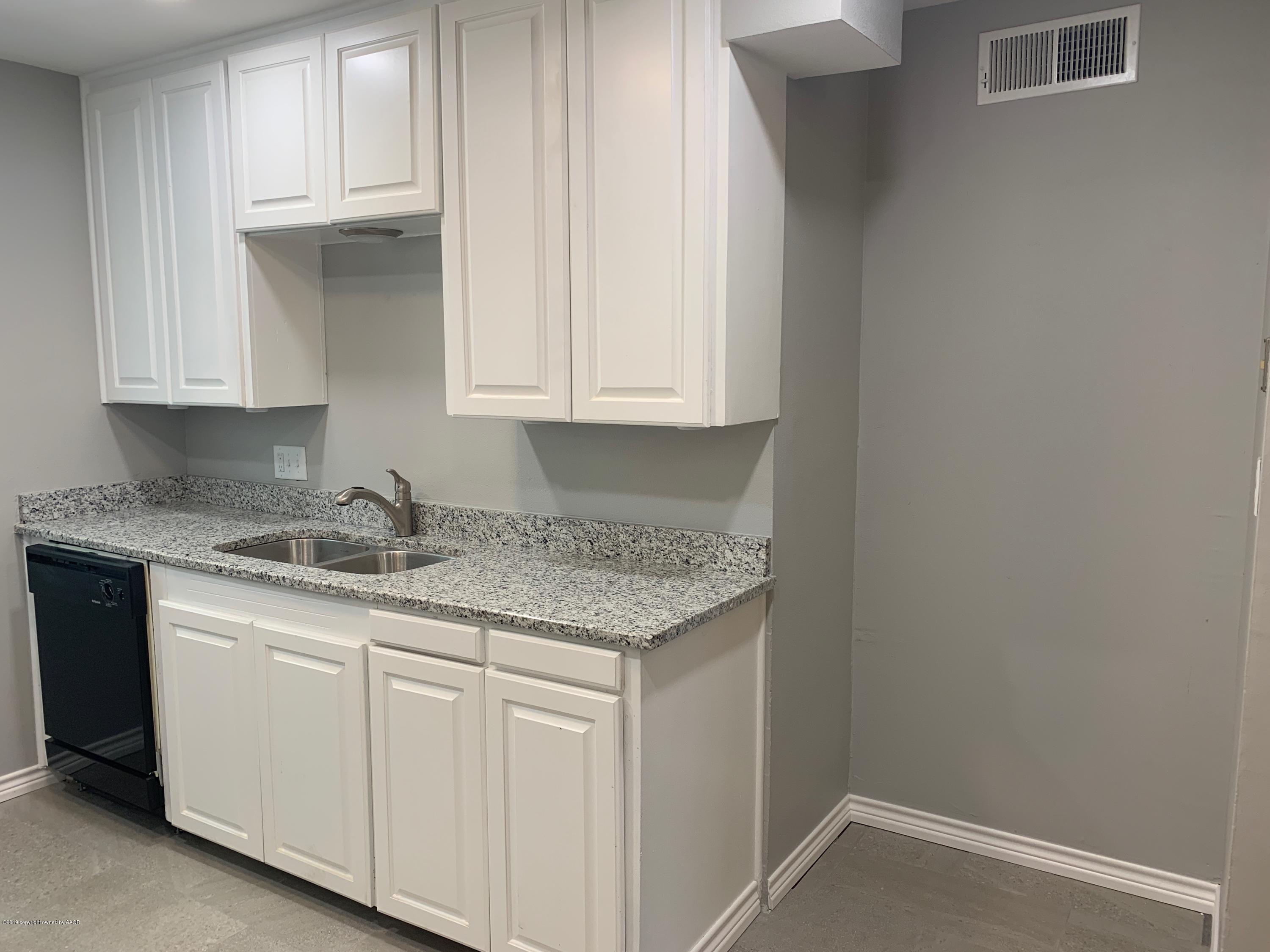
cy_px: 476
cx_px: 635
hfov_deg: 67.3
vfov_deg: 53.1
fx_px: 954
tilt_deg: -5.6
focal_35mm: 26
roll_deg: +0.1
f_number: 1.8
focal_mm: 4.25
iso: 50
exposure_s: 1/60
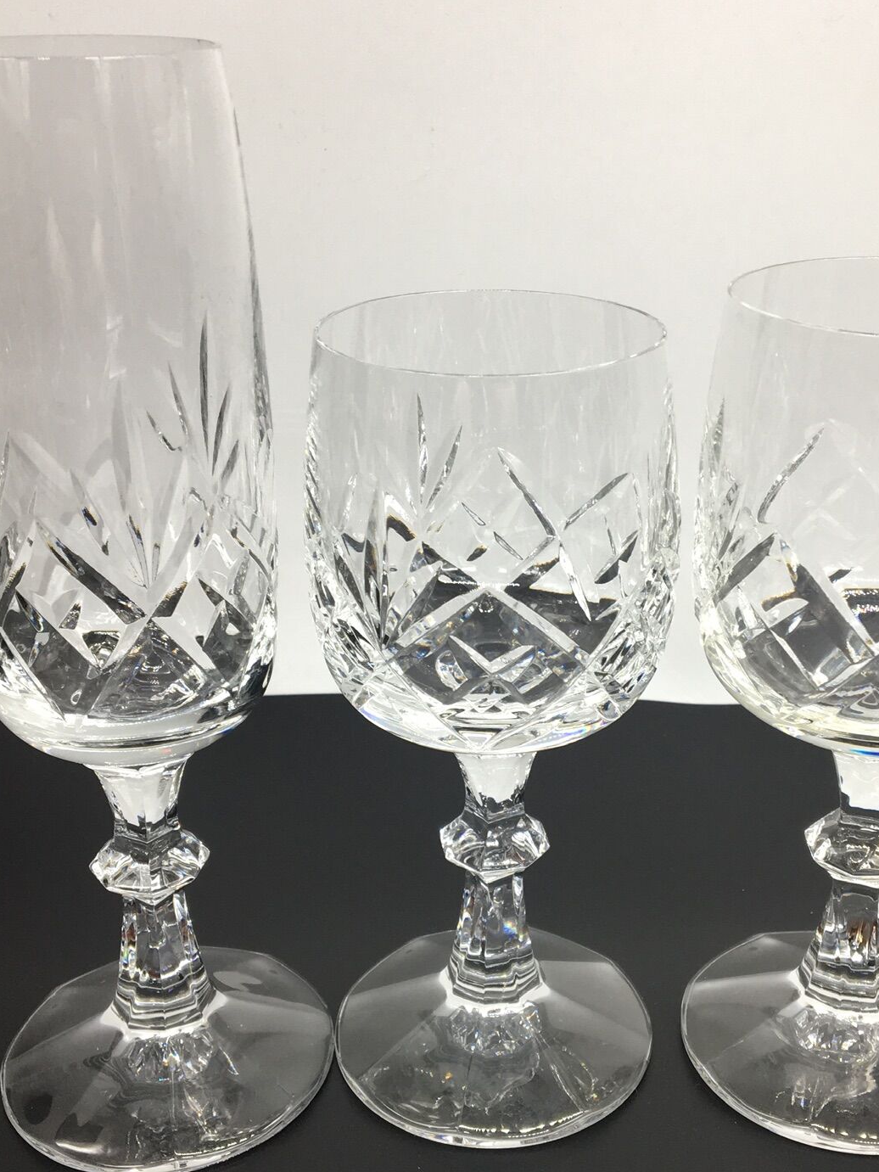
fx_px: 1456
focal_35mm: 43
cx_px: 498
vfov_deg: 43.8
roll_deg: -0.1
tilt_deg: -25.9
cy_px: 649
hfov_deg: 33.6
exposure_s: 1/100
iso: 40
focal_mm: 4.15
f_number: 2.2
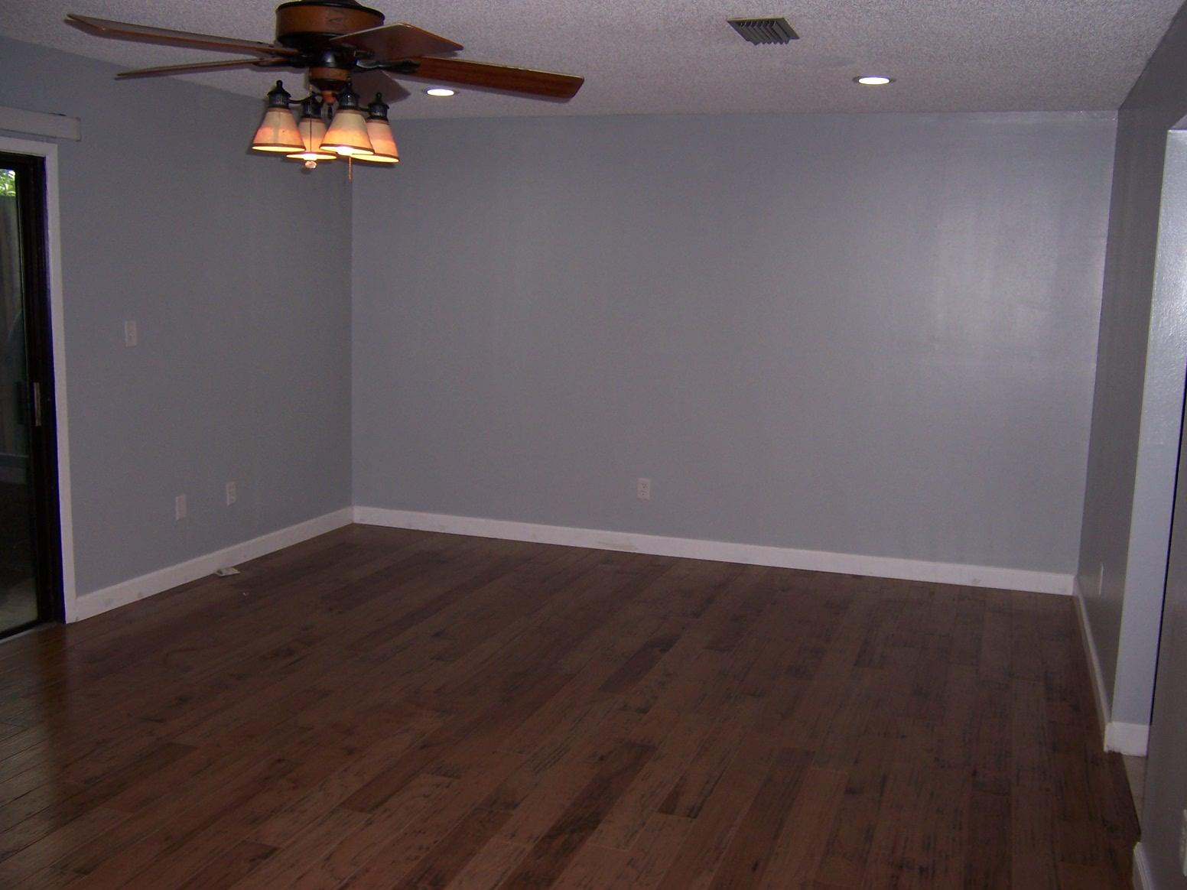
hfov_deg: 55.4
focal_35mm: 33
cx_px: 594
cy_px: 445
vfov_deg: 42.9
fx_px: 1132
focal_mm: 5.5
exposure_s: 1/60
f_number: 2.8
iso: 80
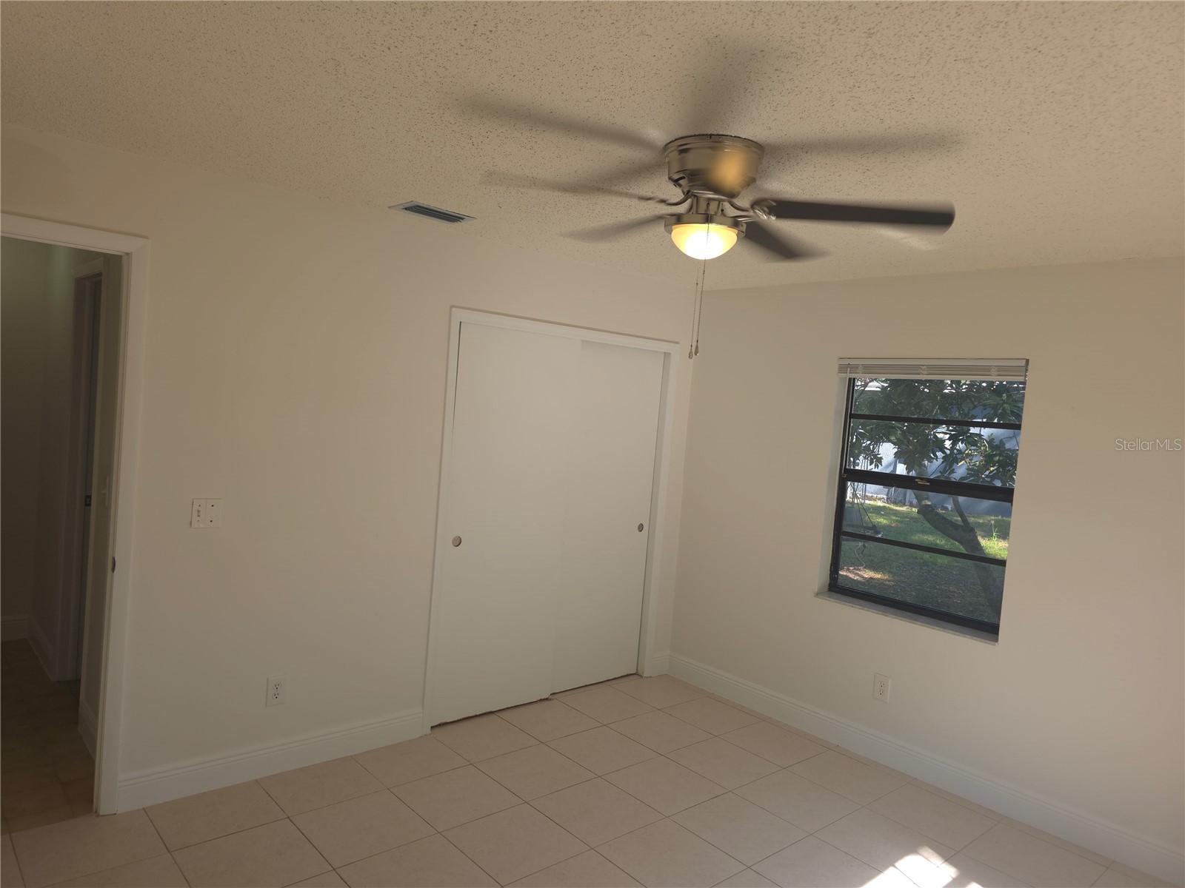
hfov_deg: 73.9
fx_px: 787
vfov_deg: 58.9
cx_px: 592
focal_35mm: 23
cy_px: 444
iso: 12
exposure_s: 1/60
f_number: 1.7
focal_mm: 6.3
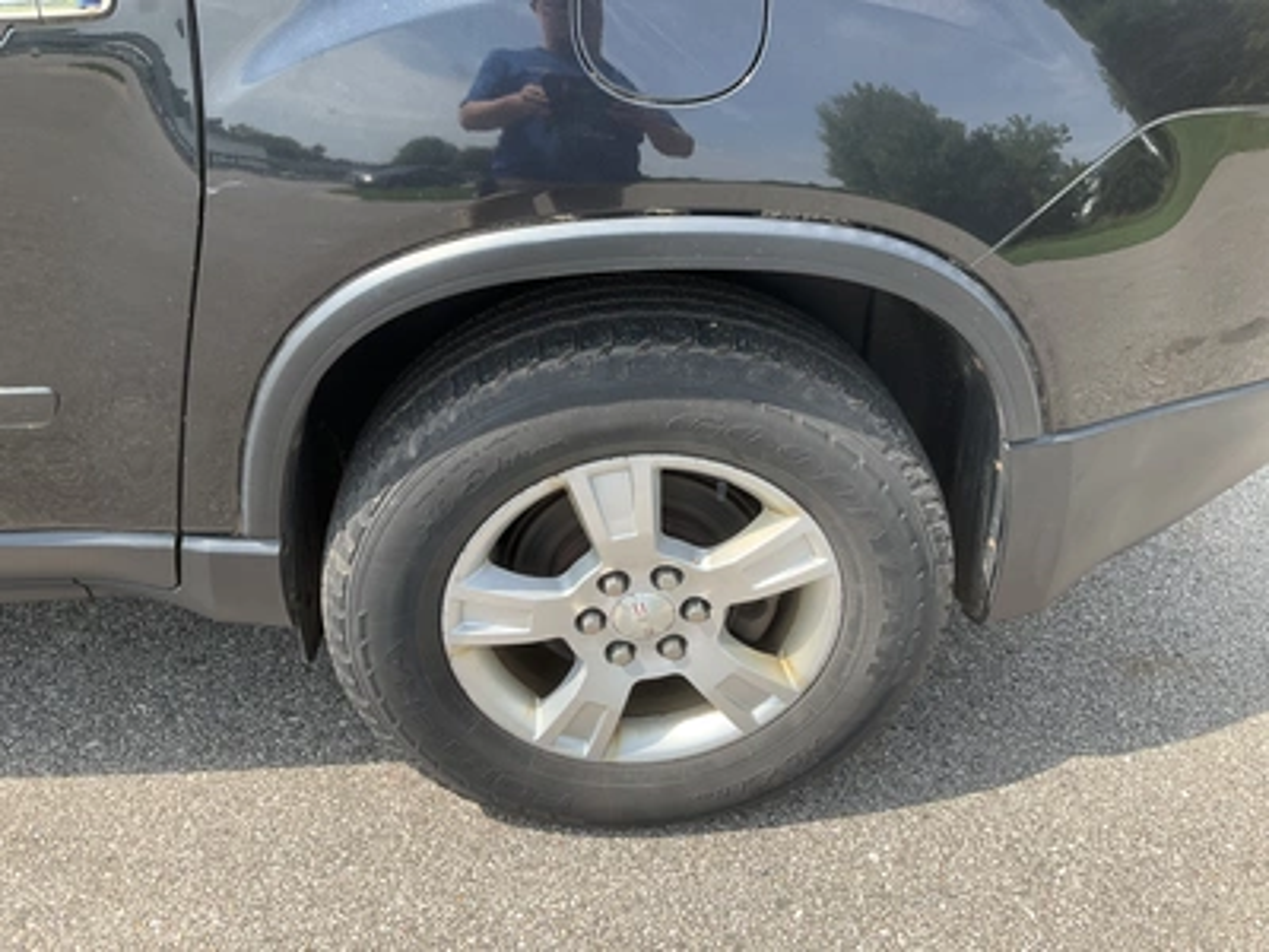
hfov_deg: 61.7
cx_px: 634
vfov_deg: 48.2
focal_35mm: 29
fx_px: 1063
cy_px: 476
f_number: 1.8
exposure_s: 1/635
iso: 25
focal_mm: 3
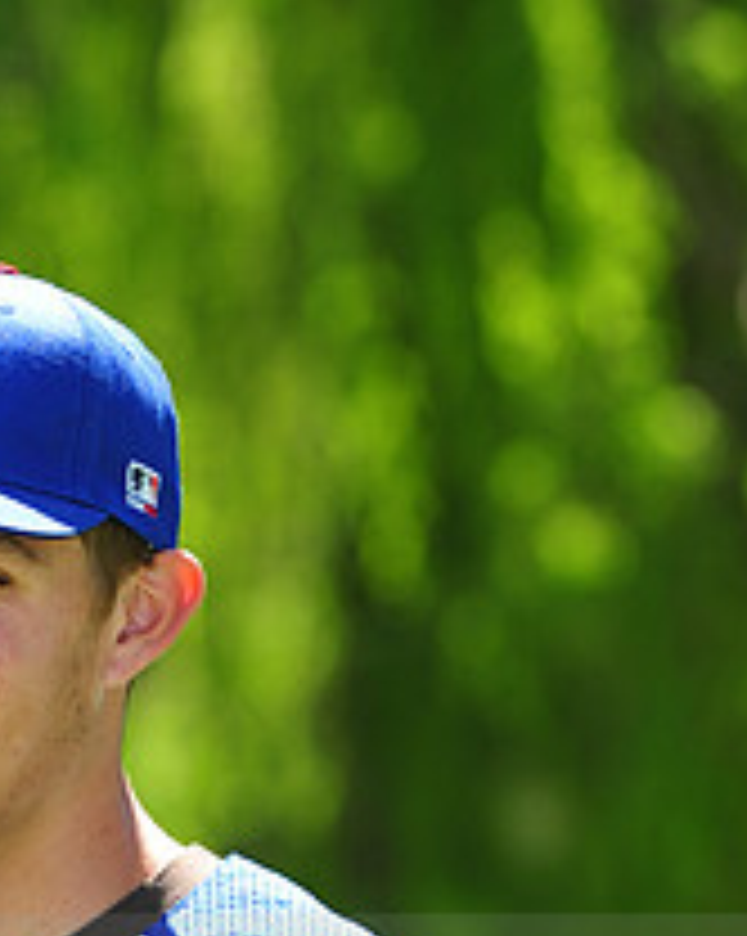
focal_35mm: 432
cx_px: -58
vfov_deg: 4.5
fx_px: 11956
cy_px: 976
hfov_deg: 3.6
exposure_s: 1/250
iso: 200
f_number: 5.6
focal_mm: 165
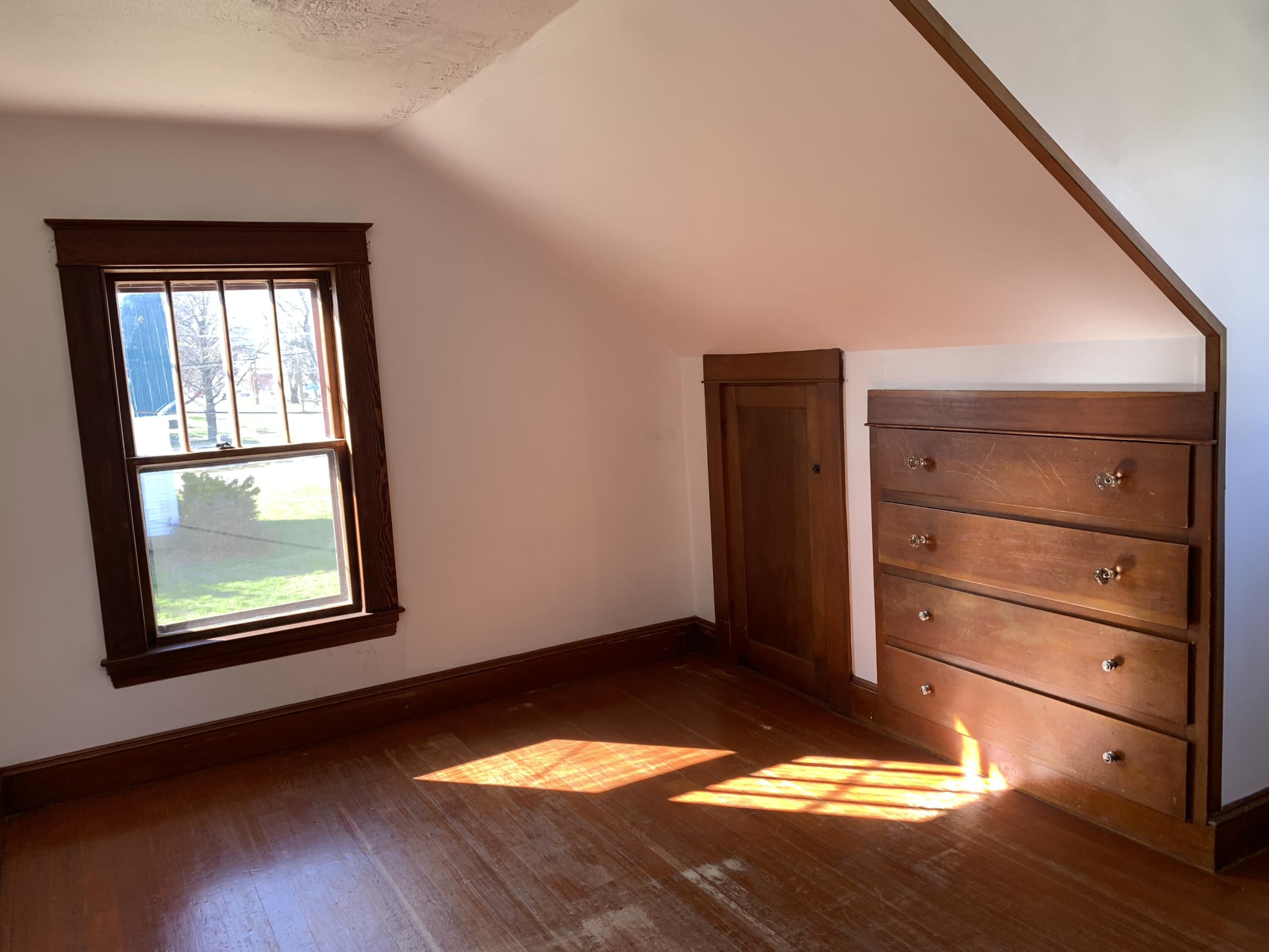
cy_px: 476
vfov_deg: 53.1
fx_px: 953
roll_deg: +2.9
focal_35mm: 26
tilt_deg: -9.1
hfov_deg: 67.3
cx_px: 634
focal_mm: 4.25
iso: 64
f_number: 1.8
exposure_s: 1/120
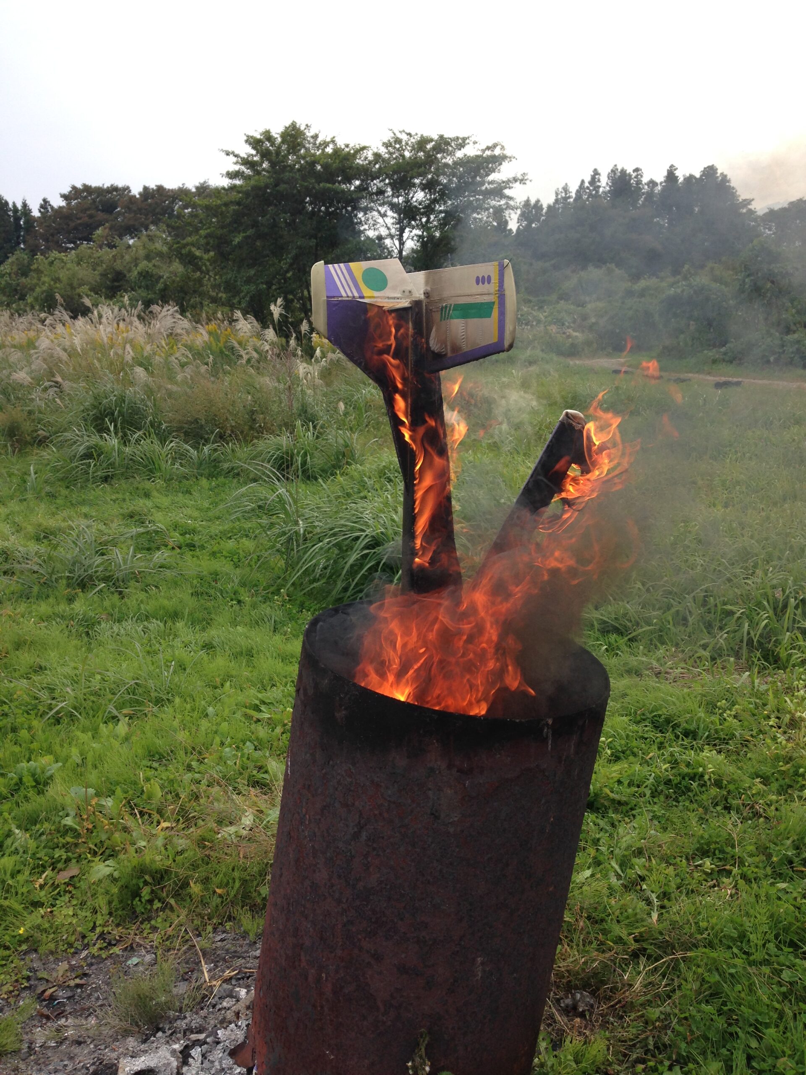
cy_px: 538
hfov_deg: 42.9
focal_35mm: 33
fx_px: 1024
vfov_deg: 55.4
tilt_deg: -10.7
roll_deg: +1.2
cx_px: 403
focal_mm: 4.12
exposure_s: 1/583
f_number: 2.4
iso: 50
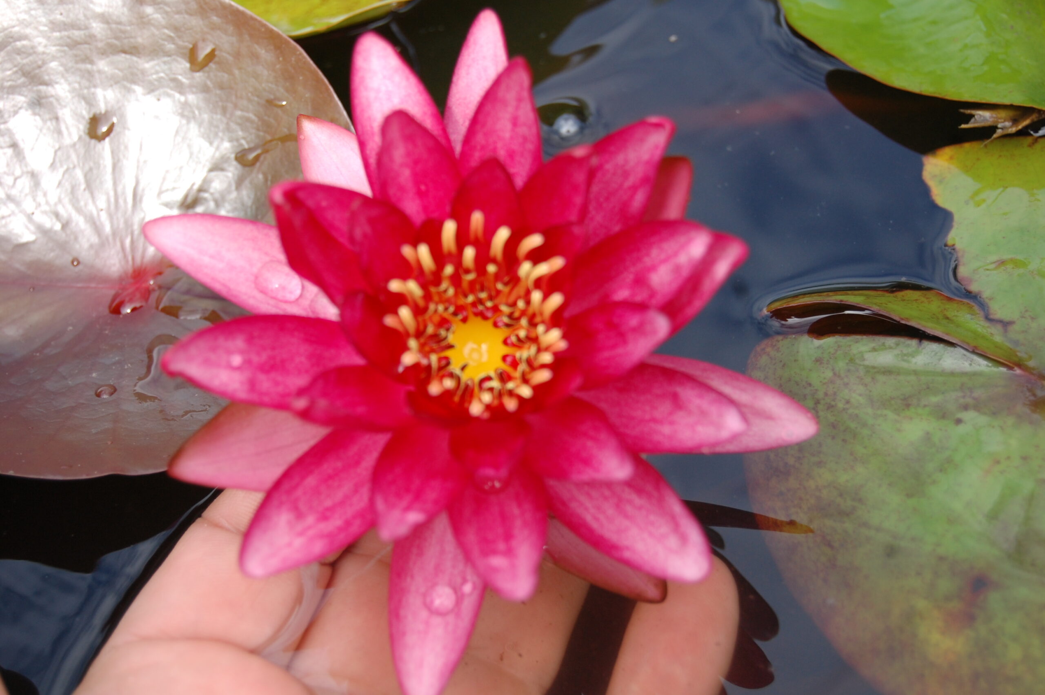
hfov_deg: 24.6
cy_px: 348
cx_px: 522
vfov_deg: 16.5
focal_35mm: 82
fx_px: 2393
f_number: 5.6
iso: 400
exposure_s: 1/320
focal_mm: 55
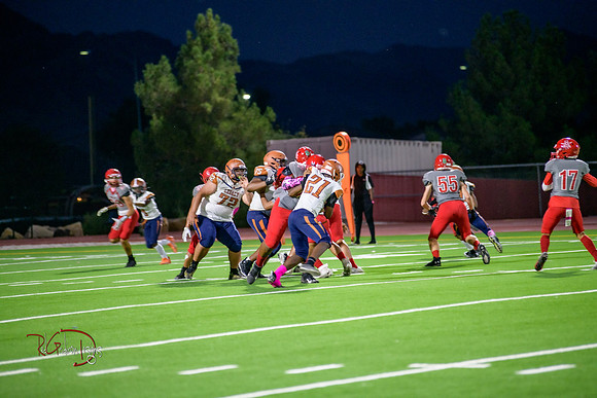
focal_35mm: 200
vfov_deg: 6.9
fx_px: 3317
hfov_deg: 10.3
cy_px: 199
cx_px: 298
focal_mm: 200
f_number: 2.8
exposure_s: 1/250
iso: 1600
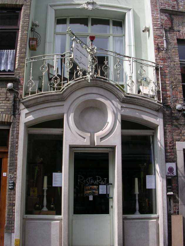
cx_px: 92
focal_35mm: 38
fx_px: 271
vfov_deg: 49.0
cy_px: 123
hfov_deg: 37.7
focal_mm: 5.8
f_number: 5.6
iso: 50
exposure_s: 1/249
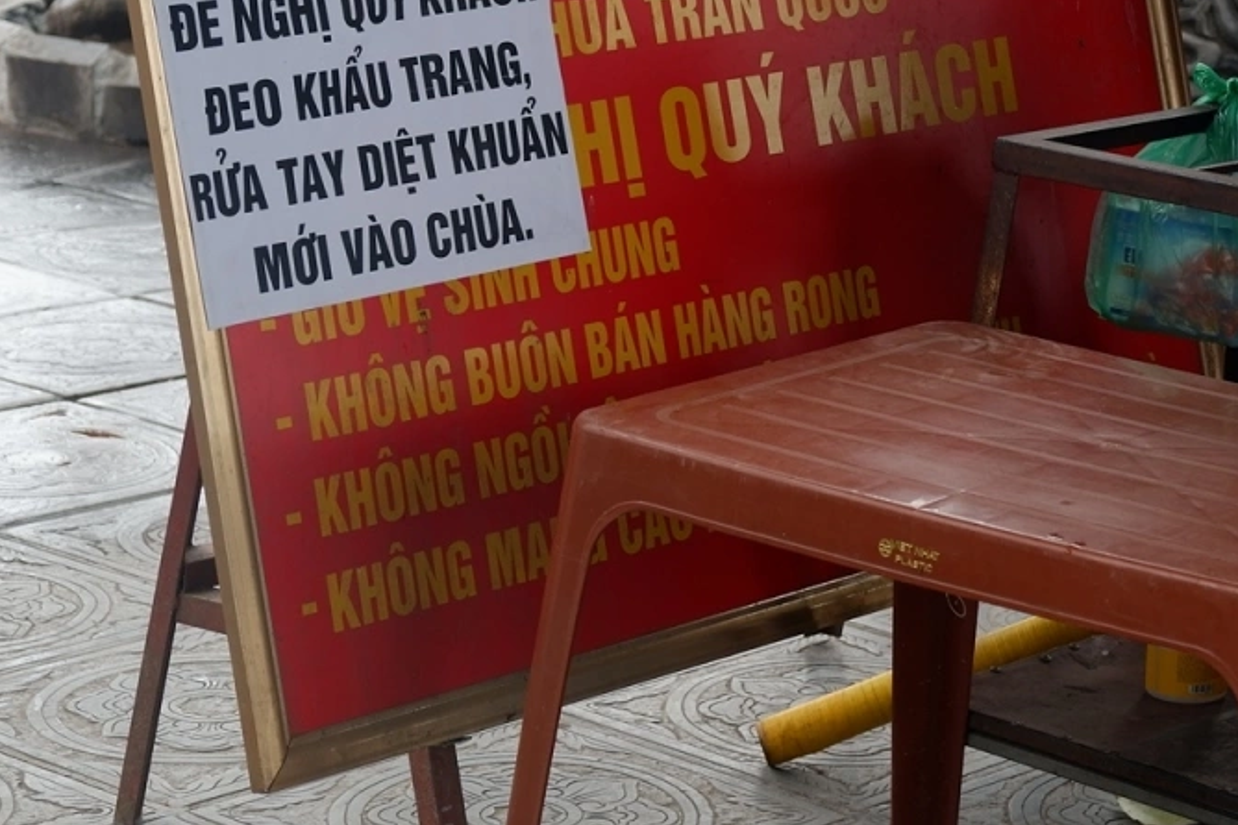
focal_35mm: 113
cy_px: 117
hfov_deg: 17.9
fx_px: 3886
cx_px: 1049
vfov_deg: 12.1
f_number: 4
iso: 200
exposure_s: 1/180
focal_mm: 42.5
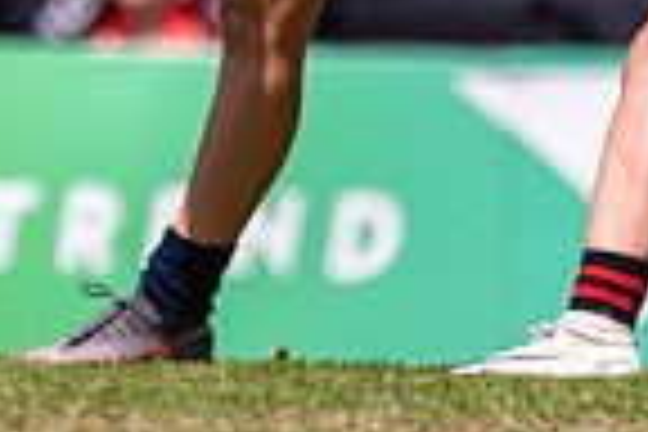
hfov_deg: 0.8
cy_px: -242
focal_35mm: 2557
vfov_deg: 0.5
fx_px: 46022
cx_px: 70
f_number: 6.3
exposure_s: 1/3200
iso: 800
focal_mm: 600
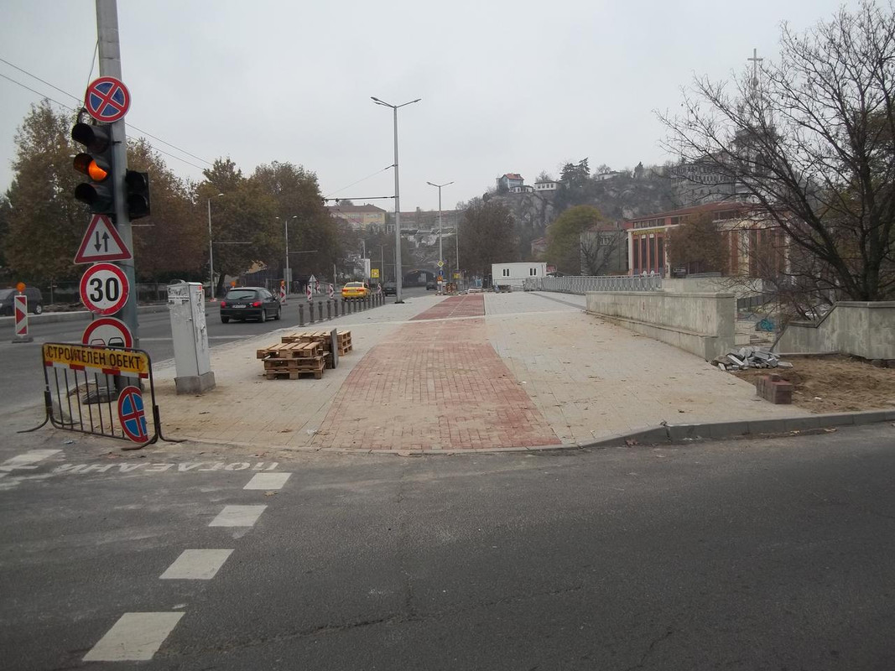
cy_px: 336
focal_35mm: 32
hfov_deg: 56.8
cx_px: 448
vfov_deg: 44.2
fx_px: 827
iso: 80
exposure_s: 1/200
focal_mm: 5.7
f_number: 2.9
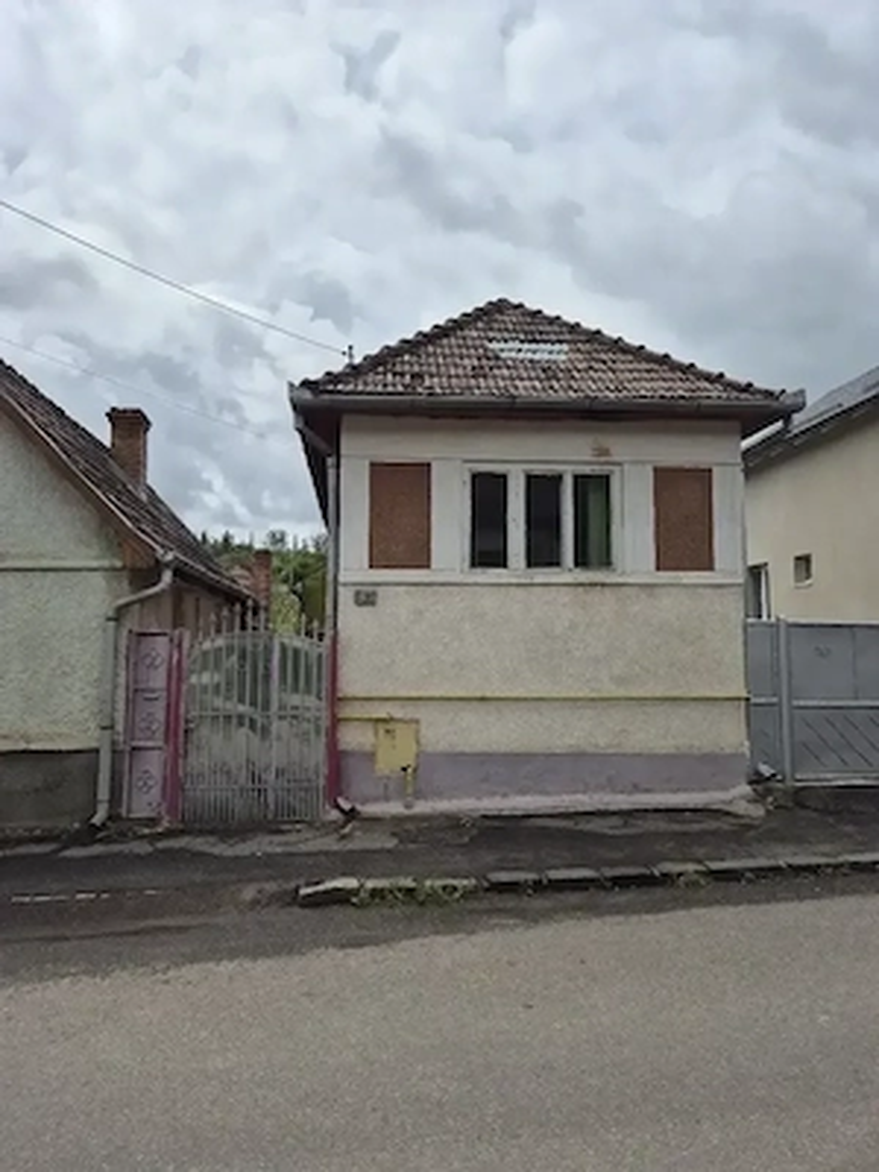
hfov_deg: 58.9
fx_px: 779
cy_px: 586
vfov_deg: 73.9
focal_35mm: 23
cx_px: 440
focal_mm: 5.4
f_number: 1.8
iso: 25
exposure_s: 1/5000
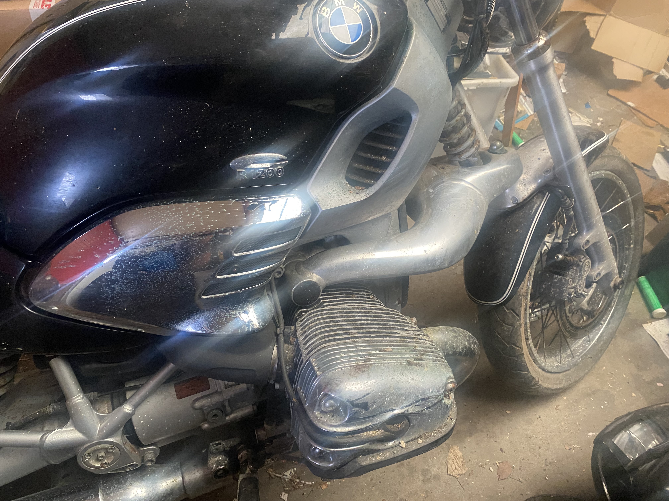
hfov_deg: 67.3
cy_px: 250
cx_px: 334
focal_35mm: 26
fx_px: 502
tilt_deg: -45.4
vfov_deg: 53.1
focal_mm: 4.25
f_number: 1.8
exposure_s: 1/60
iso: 400
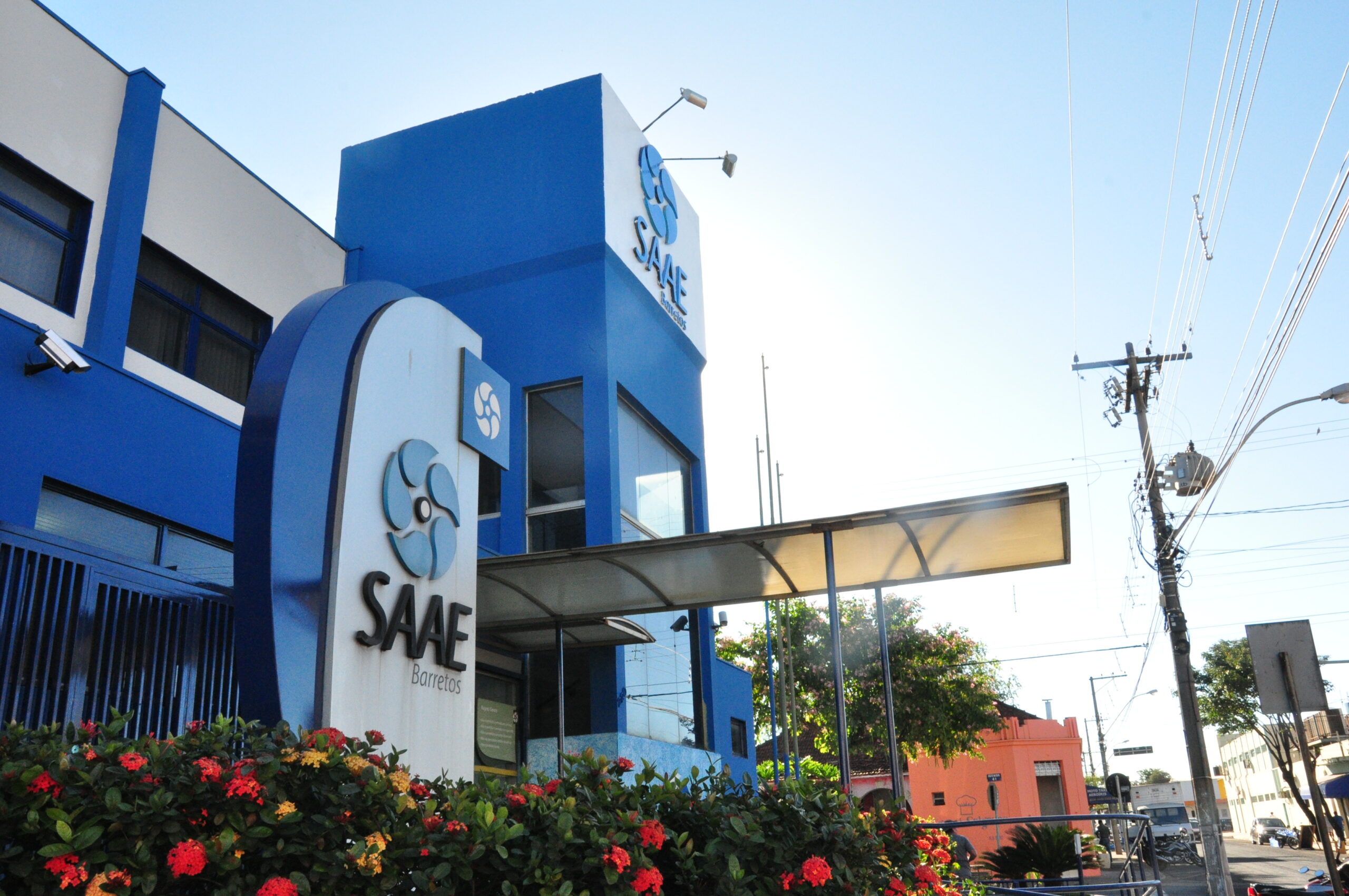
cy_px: 448
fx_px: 1010
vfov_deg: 47.8
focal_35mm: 27
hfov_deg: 67.4
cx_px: 674
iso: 1600
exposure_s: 1/250
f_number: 18
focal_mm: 18
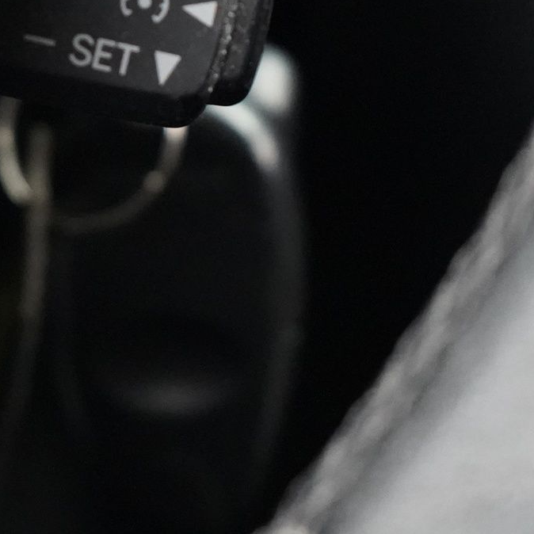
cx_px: 36
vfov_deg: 11.9
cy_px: -46
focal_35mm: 145
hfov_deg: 11.9
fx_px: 2531
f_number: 4.5
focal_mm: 46
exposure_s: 1/40
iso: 12800
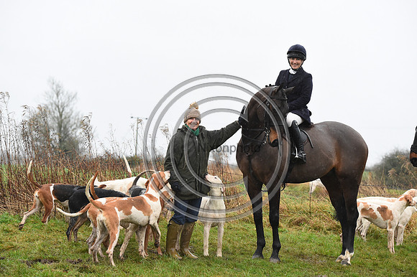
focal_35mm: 100
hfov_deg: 20.4
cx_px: 208
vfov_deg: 13.7
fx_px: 1158
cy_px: 138
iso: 4000
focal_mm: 100
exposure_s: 1/800
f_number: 4.5
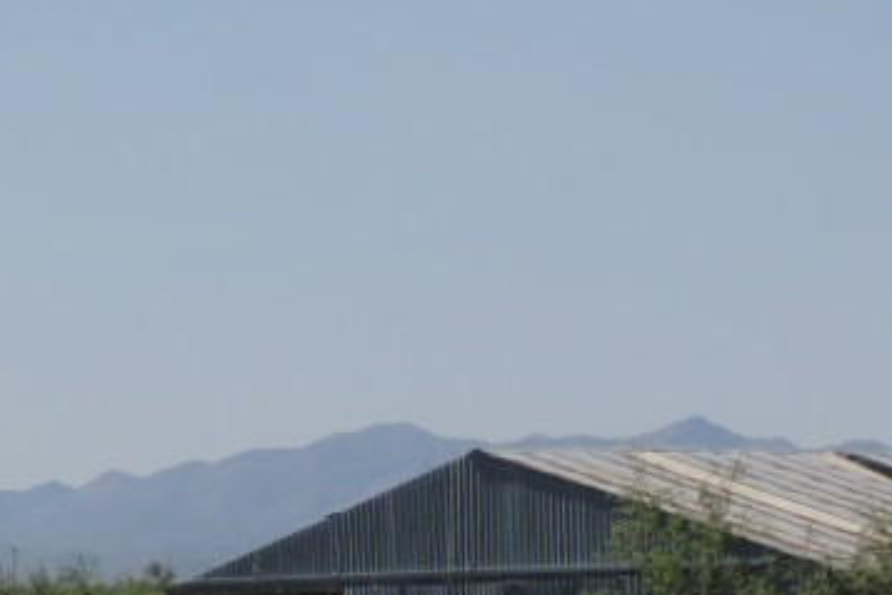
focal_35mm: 219
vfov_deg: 6.3
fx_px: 5426
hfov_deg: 8.9
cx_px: -907
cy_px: 532
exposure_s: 1/1600
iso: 100
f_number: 3.5
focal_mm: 8.3
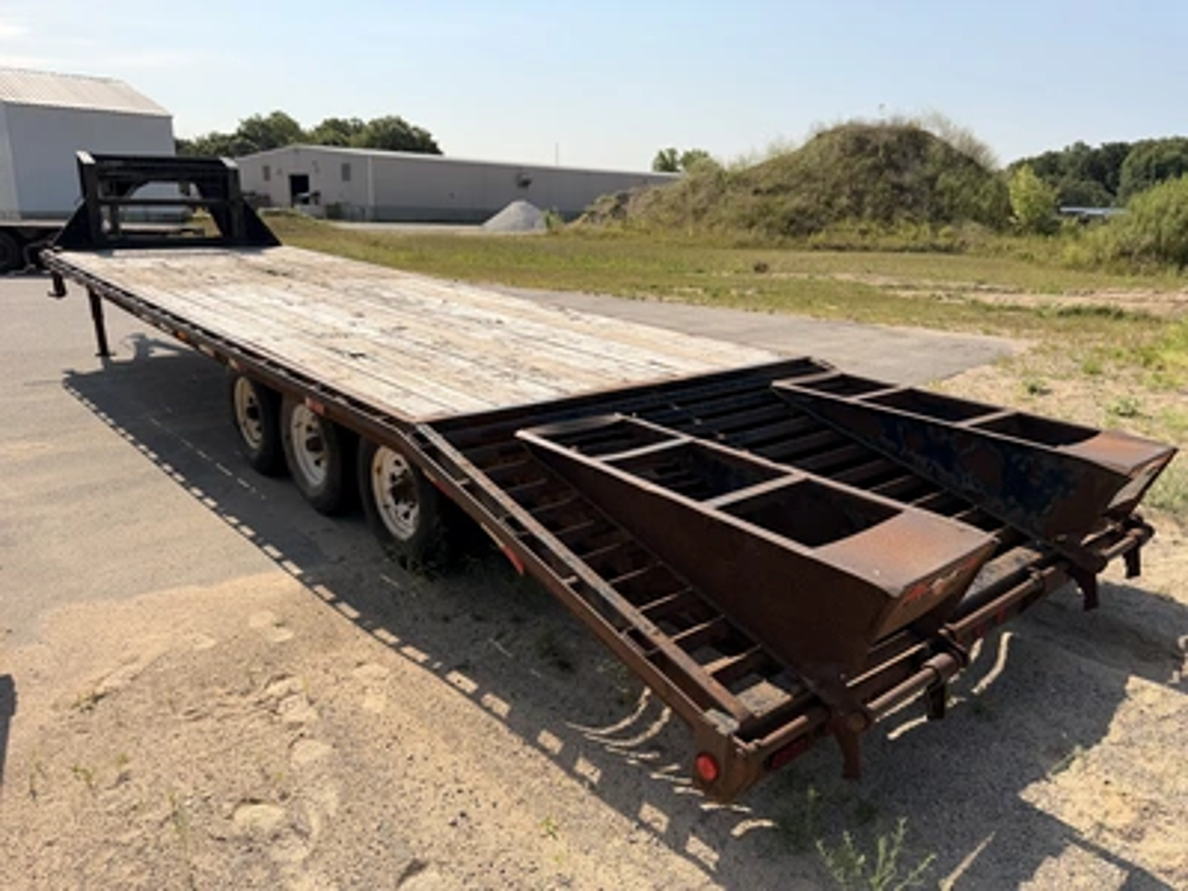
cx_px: 594
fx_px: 824
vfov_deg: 56.8
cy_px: 446
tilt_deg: -15.6
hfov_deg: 71.6
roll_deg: -0.8
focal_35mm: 24
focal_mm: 6.76
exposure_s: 1/6173
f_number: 1.78
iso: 80
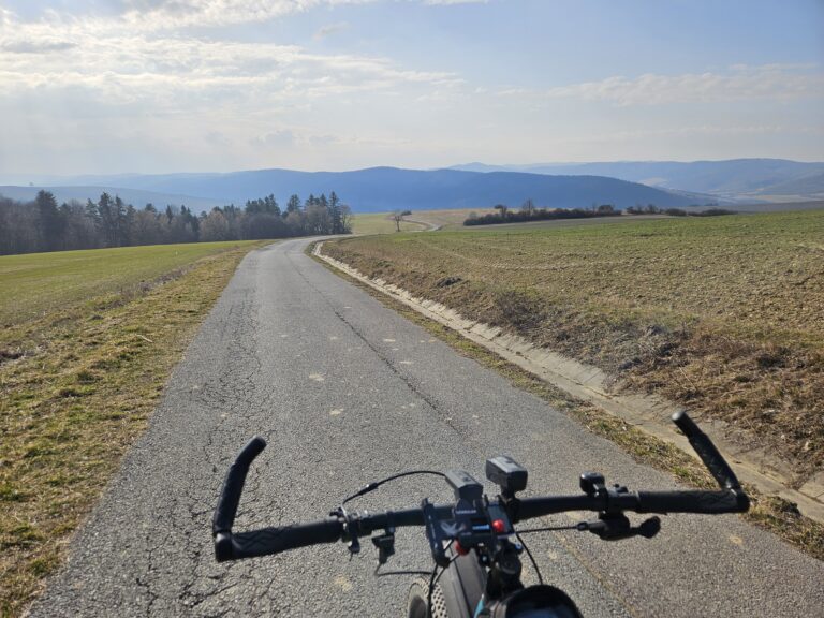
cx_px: 412
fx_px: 547
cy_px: 309
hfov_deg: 73.9
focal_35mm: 23
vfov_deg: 58.9
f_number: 1.8
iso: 25
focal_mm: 5.4
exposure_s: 1/2913
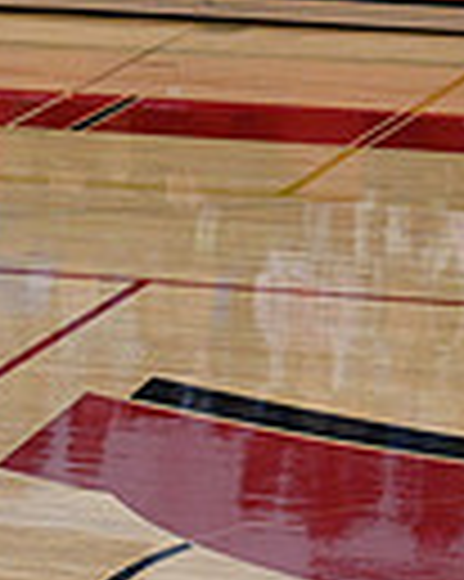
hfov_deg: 4.2
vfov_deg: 5.3
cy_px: 497
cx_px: -734
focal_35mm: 363
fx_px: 6239
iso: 4000
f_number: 4
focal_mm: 86
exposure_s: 1/400
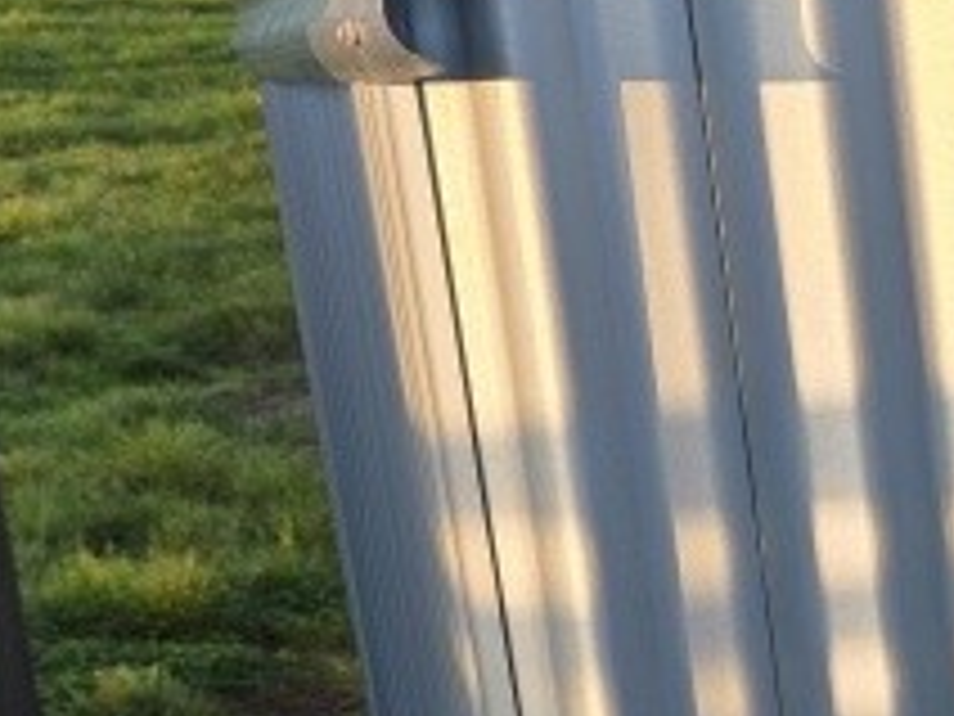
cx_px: 2095
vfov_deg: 12.8
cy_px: 957
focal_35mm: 112
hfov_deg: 13.9
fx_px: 3087
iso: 40
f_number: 1.7
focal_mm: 6.3
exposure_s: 1/359
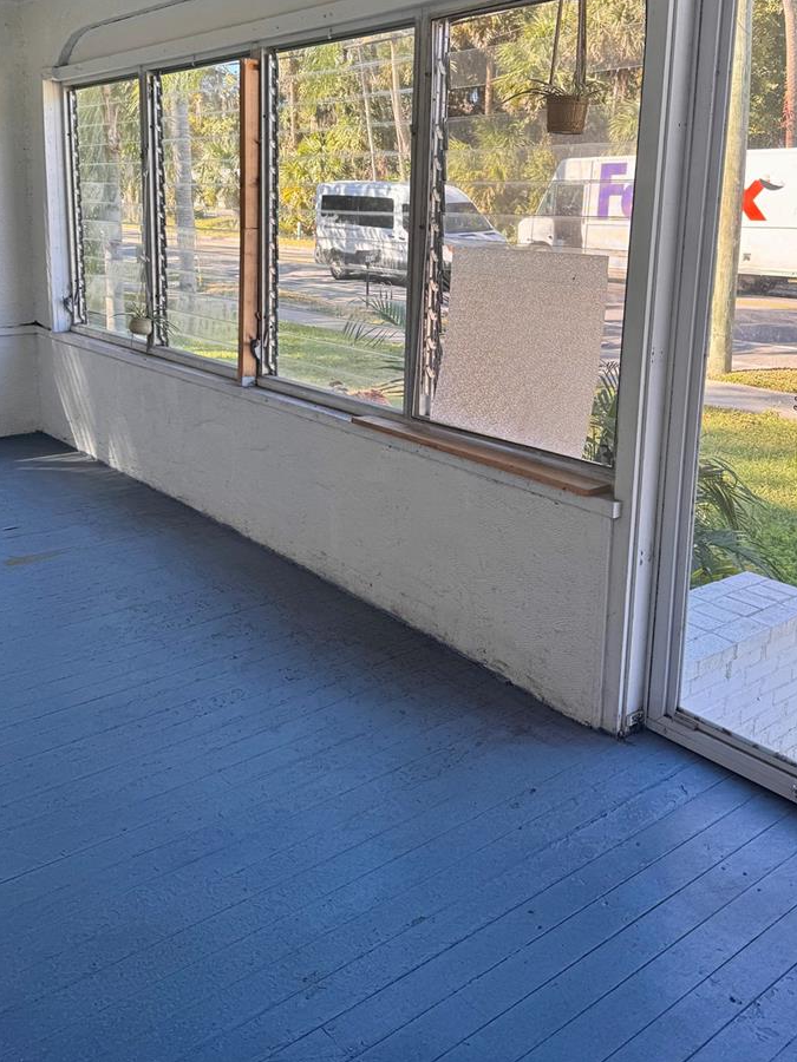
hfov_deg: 44.2
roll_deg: -0.7
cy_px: 386
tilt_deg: -11.1
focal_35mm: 32
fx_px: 982
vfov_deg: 56.0
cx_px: 394
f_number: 1.78
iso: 80
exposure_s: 1/385
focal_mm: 6.76
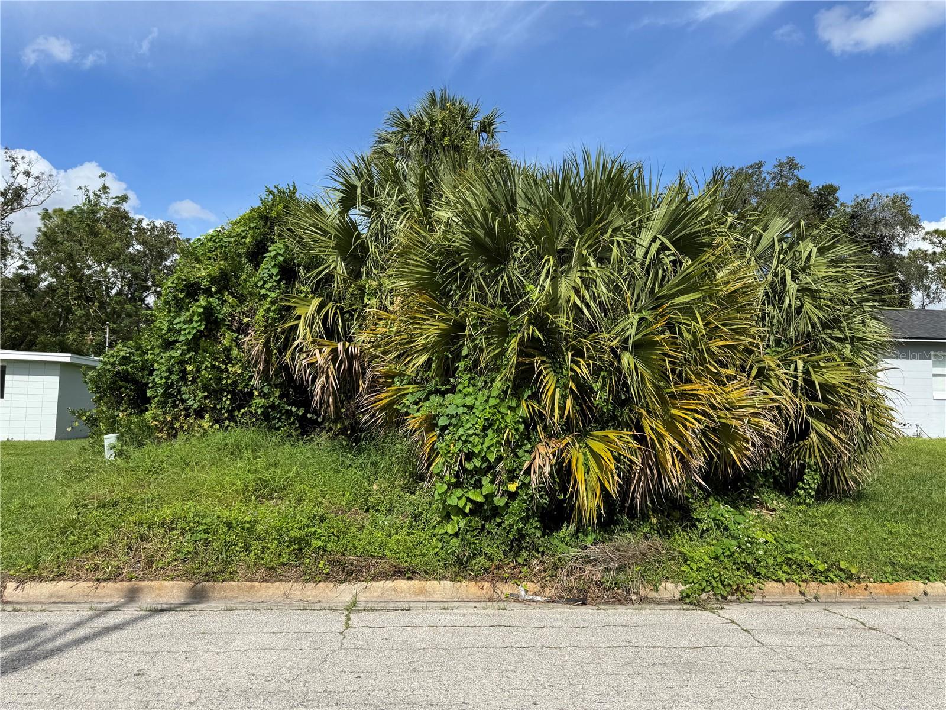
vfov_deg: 56.8
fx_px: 656
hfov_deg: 71.6
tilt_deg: +4.7
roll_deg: -0.6
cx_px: 473
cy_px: 355
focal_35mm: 24
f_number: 1.78
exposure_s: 1/4608
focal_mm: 6.76
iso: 80
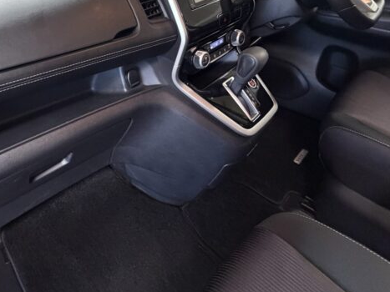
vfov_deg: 53.2
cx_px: 116
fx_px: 270
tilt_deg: -27.4
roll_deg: +3.7
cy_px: 60
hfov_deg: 68.6
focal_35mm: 24
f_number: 2.2
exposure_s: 1/50
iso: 500
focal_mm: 2.22
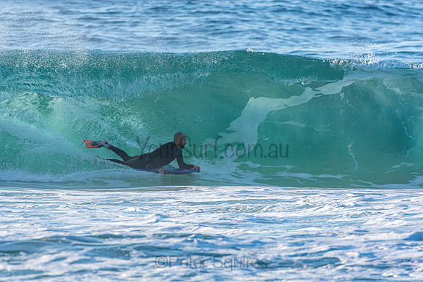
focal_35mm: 750
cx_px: 212
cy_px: 141
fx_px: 8814
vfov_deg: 1.8
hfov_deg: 2.7
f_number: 5.6
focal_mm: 500
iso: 250
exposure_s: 1/1250
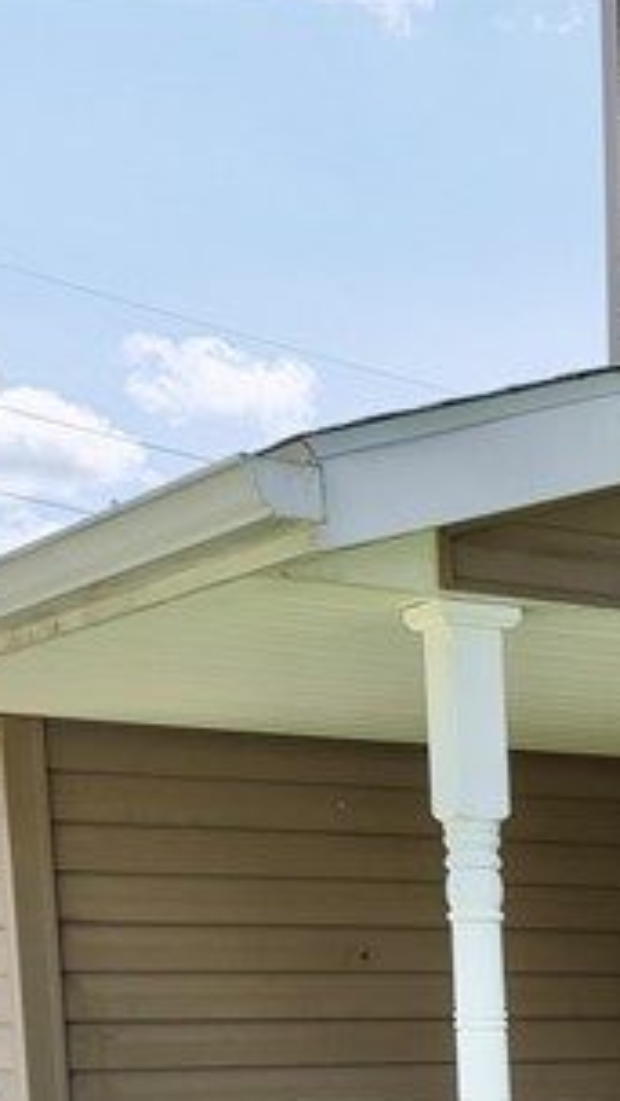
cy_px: 1373
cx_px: 1167
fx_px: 2572
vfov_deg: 22.1
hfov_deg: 12.4
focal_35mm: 88
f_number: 1.8
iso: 100
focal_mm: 8.67
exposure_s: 1/725
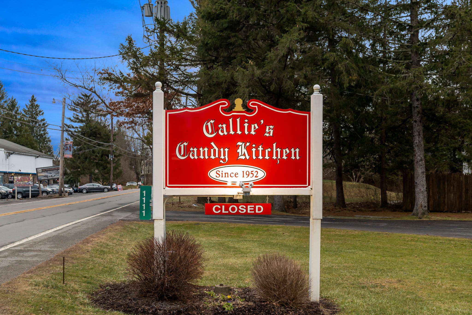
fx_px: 682
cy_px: 158
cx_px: 236
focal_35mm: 52
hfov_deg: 38.2
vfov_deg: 26.0
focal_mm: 35
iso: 800
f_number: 4
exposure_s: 1/40
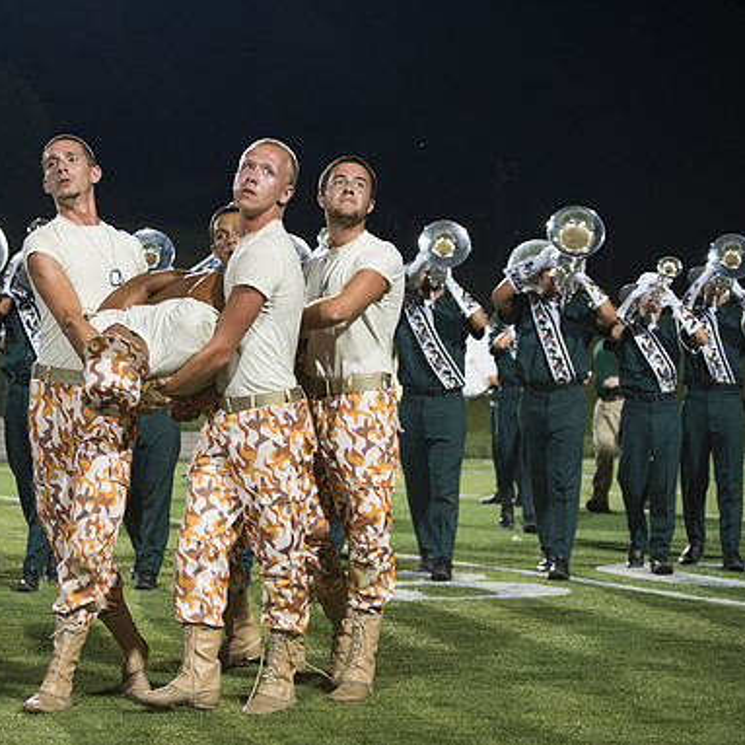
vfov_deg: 19.3
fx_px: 2191
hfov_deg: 19.2
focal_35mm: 90
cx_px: 214
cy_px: 372
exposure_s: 1/160
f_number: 4.5
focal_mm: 70
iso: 1600
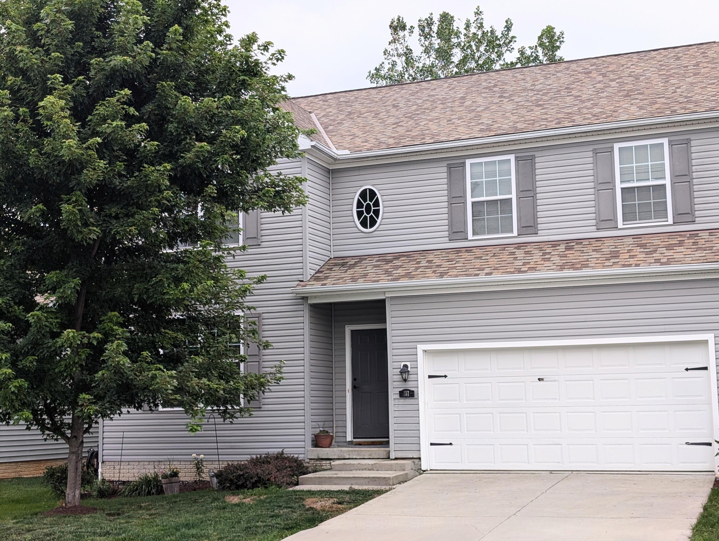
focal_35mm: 49
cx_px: 360
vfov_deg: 29.7
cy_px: 270
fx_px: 1019
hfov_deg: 38.9
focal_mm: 6.9
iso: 25
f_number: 1.68
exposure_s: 1/54.6
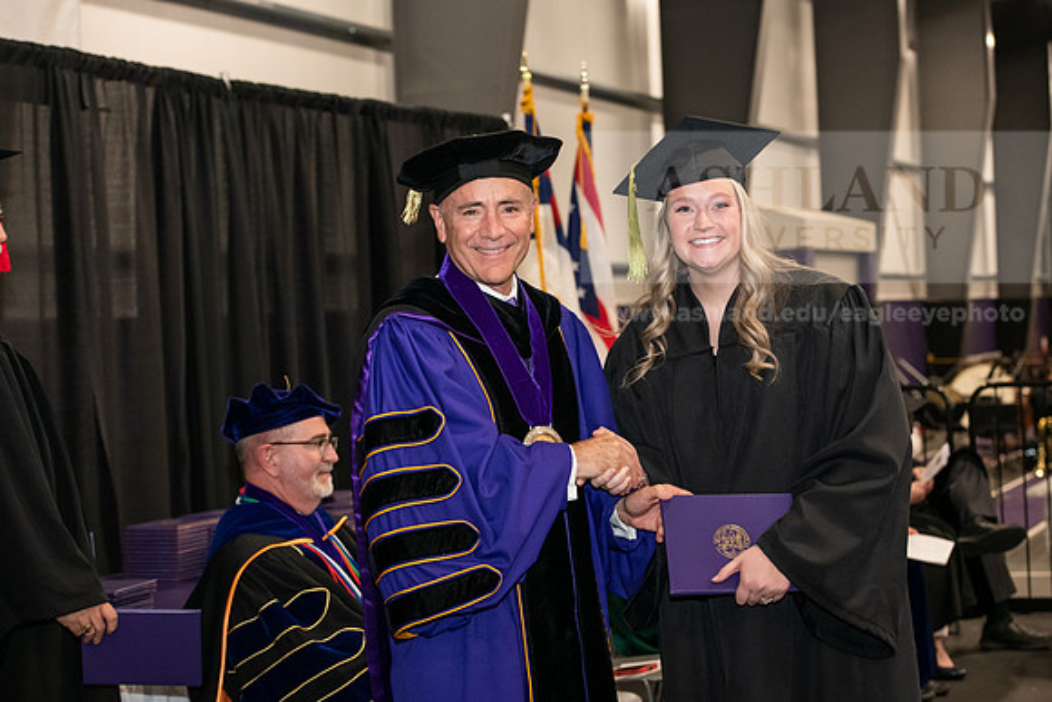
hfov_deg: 28.8
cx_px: 526
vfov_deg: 19.5
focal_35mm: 70
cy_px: 351
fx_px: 2046
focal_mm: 70
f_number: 5
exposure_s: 1/200
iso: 2500
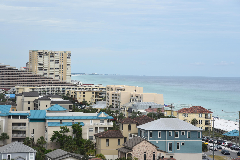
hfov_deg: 17.1
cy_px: 80
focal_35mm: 120
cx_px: 120
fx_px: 800
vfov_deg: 11.4
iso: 200
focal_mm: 120
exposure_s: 1/400
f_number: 10
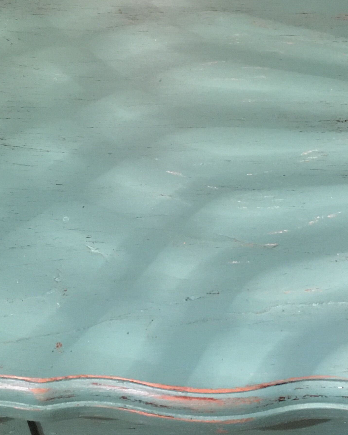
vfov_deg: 29.6
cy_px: 222
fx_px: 824
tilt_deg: -49.1
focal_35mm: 64
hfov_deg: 23.8
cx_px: 220
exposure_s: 1/17
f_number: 2.2
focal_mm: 4.15
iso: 250
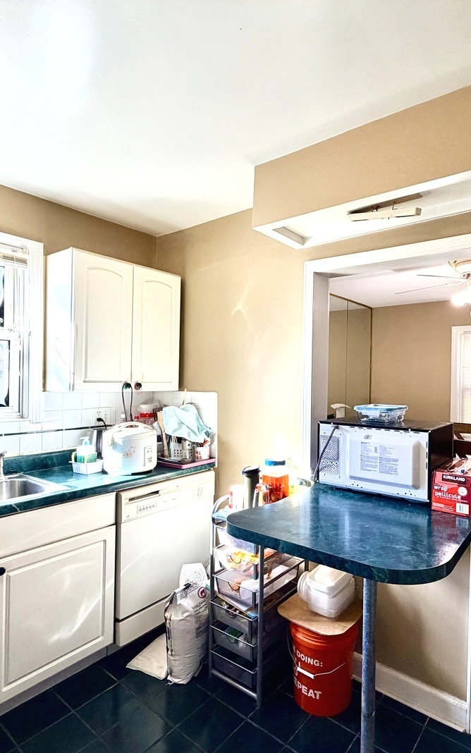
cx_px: 305
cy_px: 379
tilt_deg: +0.0
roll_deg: +0.1
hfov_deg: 58.6
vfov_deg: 85.0
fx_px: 411
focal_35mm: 20
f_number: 2.2
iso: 100
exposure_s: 1/120
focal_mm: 2.22
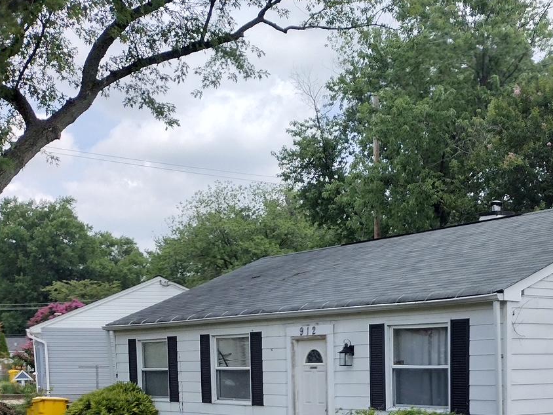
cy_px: 456
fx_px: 1022
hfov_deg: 30.0
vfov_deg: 21.7
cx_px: 387
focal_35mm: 64
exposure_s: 1/2419
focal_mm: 4.71
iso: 100
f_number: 1.7
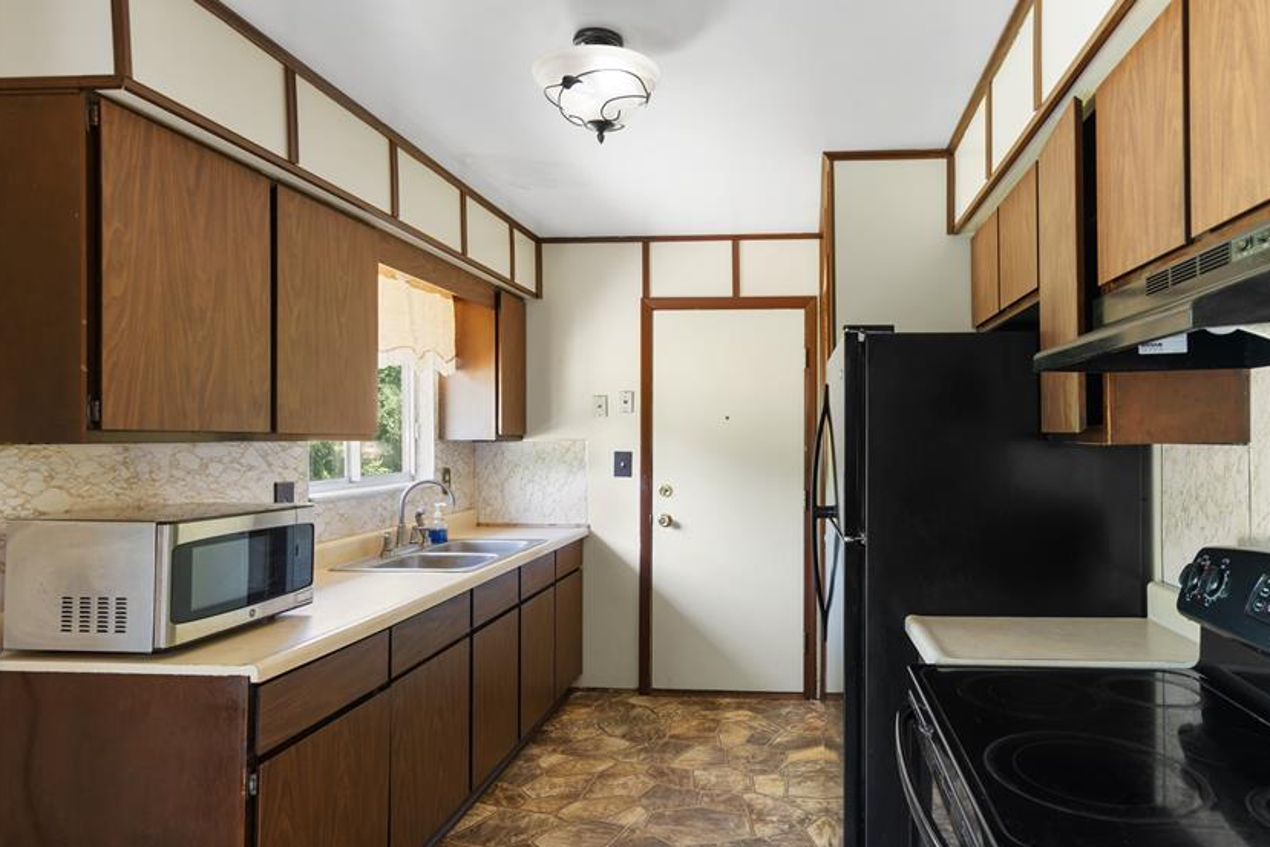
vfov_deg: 59.5
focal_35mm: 21
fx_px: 741
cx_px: 754
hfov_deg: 80.4
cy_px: 450
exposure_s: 1/4
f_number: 9
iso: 400
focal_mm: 17
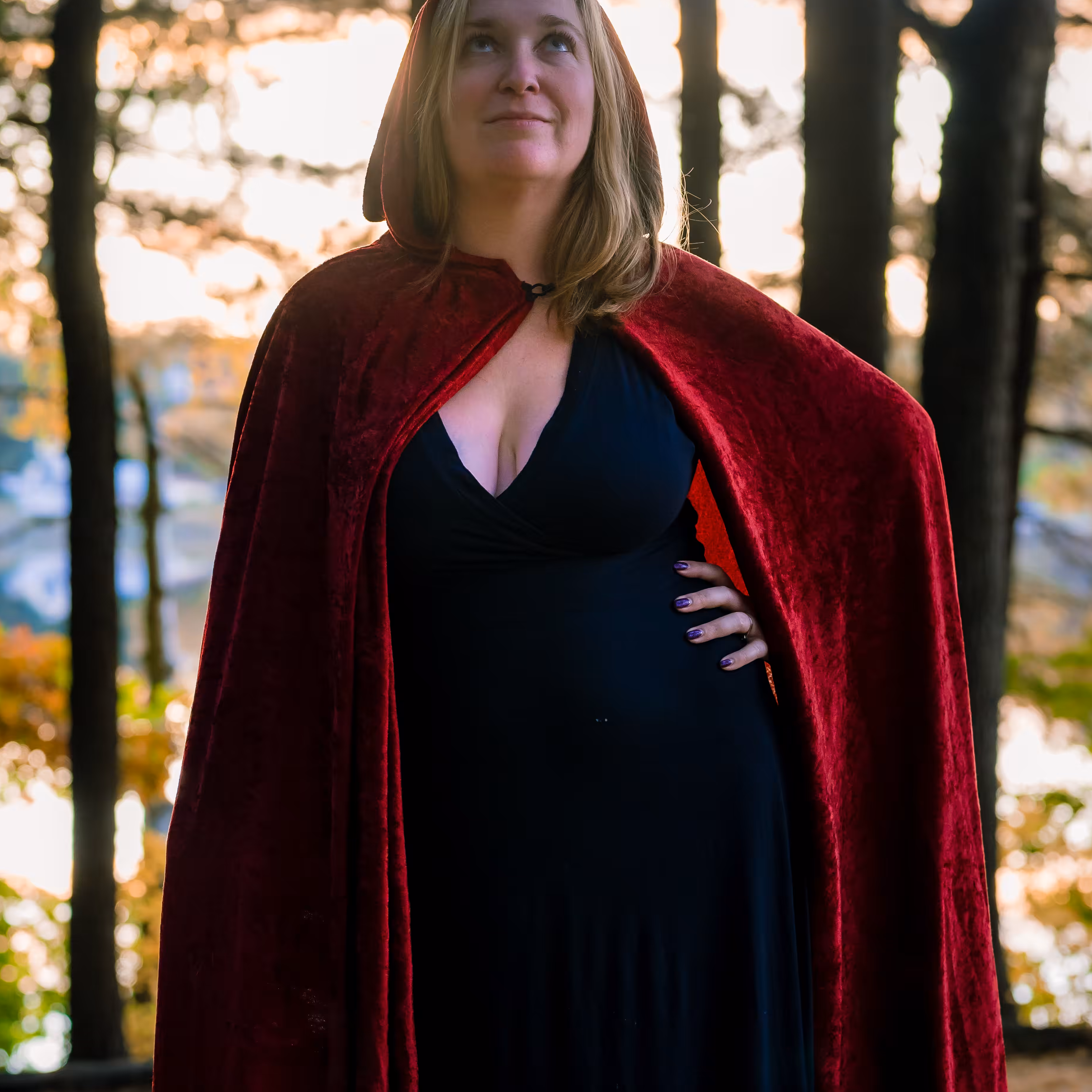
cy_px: 641
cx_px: 546
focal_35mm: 96
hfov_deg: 18.1
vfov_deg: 18.1
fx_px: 3426
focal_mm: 50
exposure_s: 1/40
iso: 400
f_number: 2.8
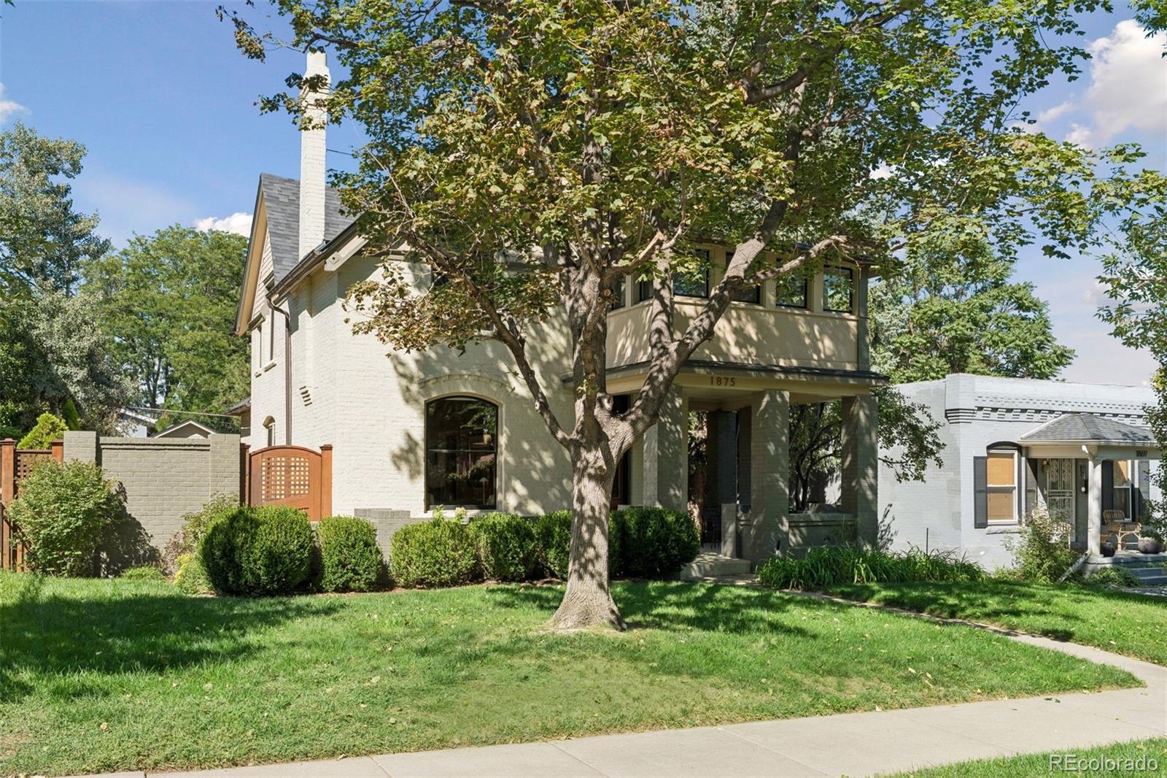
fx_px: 1005
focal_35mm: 31
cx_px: 584
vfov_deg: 42.3
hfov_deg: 60.3
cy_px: 389
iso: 400
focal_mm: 31
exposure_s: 1/500
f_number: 9
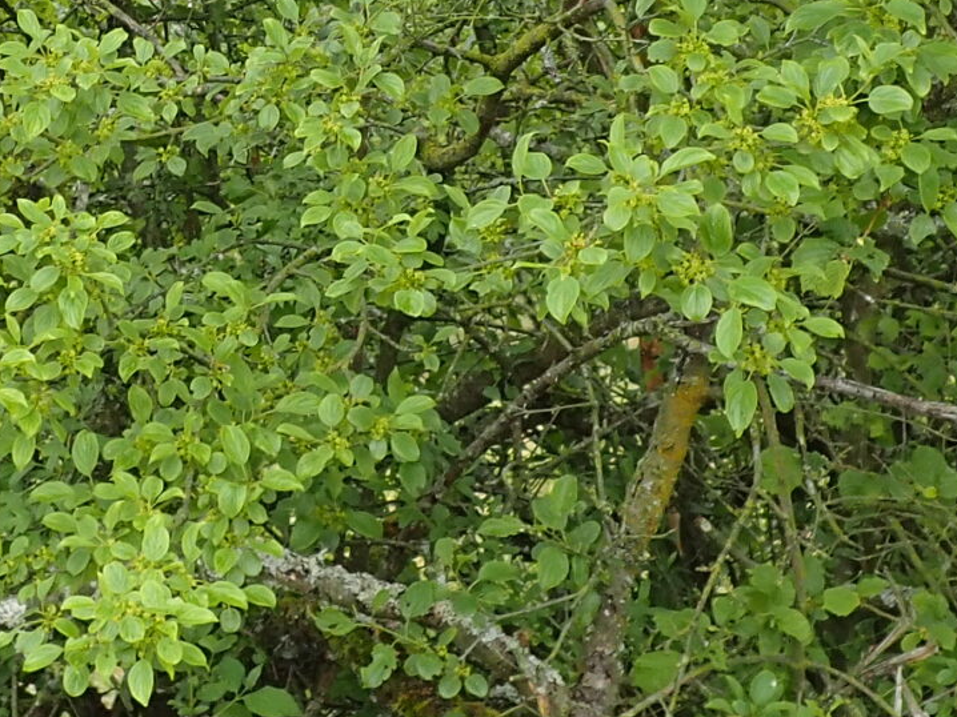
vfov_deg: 13.6
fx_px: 2957
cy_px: 4
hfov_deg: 18.0
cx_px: 60
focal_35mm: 107
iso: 100
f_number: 3.2
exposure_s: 1/200
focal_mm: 5.5
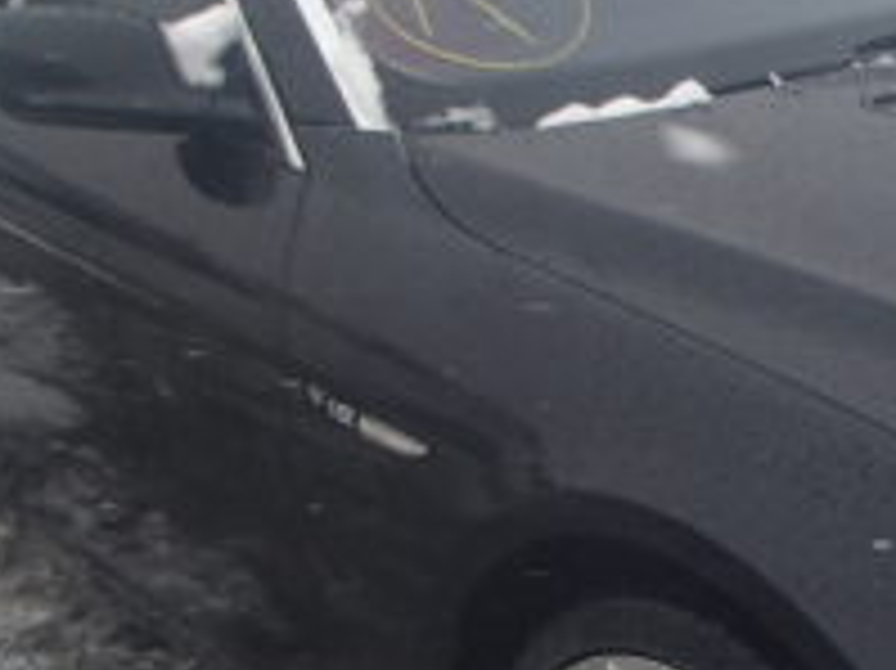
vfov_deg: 16.4
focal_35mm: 90
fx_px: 2328
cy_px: 396
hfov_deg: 21.2
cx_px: 837
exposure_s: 1/400
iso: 100
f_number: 3.9
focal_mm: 5
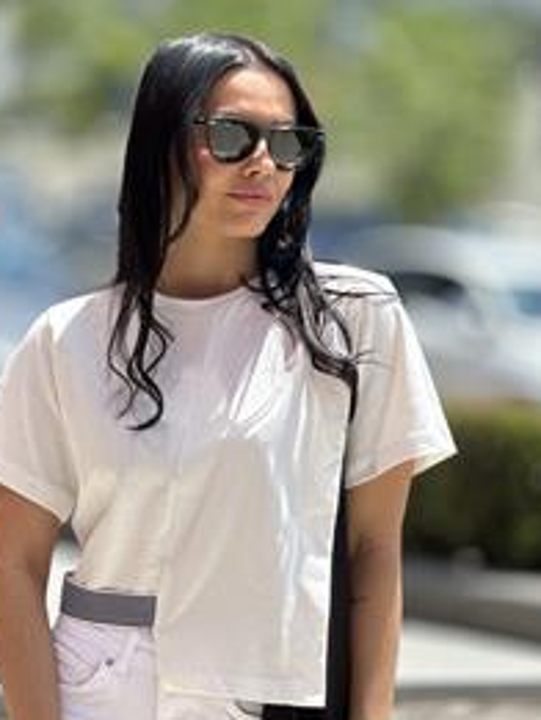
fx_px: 2540
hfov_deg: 12.2
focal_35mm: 122
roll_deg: -3.2
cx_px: 213
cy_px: 349
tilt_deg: -0.4
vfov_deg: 16.1
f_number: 2.8
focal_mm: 9
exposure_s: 1/481
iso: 32
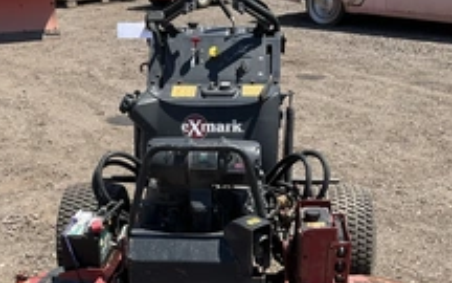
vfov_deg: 22.2
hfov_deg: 35.6
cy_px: 252
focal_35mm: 57
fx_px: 702
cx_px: 201
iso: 25
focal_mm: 3
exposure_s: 1/1098
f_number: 1.8
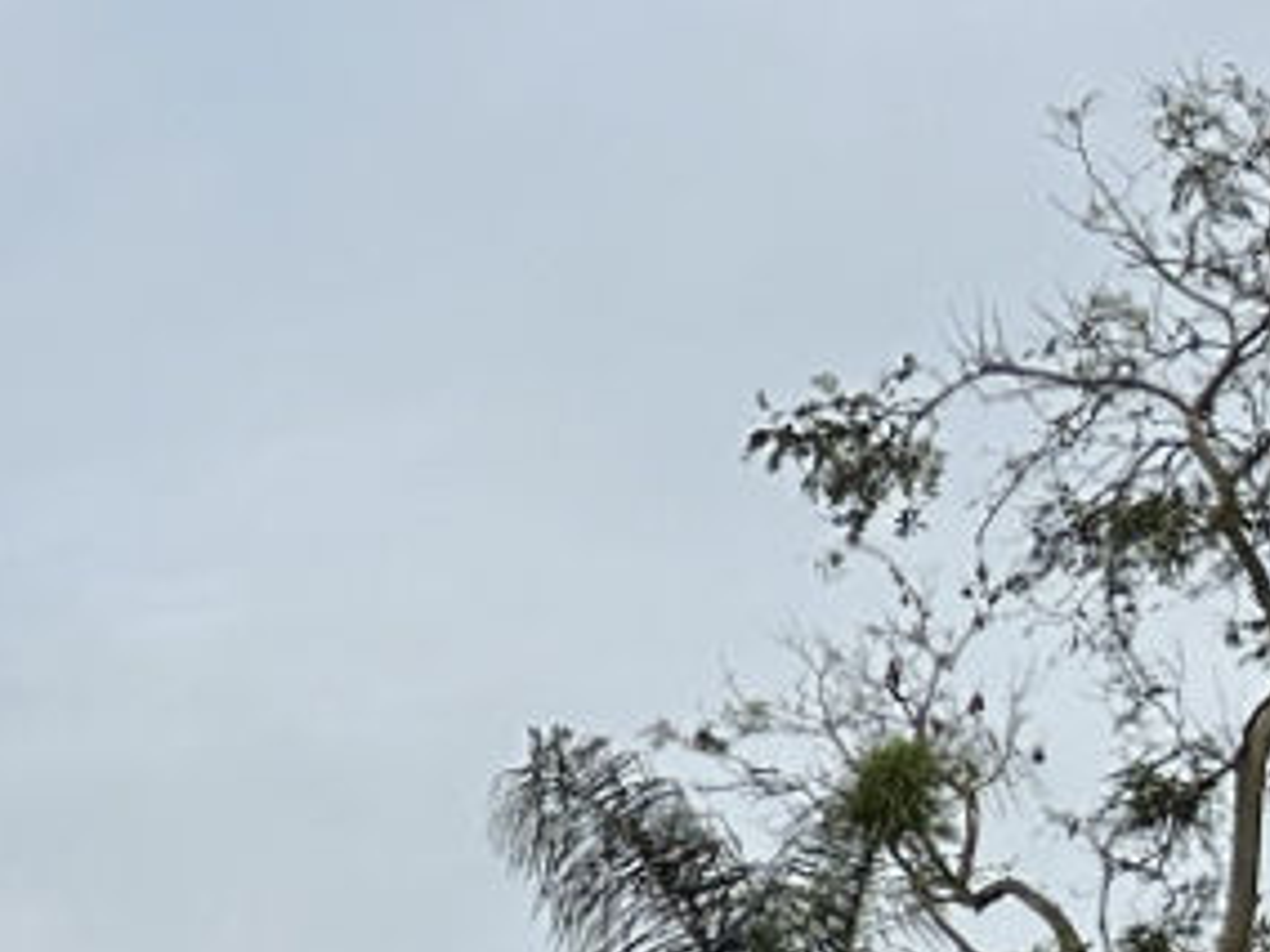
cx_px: -2231
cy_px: 1318
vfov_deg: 9.0
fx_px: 5943
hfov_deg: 9.9
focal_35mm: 162
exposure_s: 1/4348
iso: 80
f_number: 1.8
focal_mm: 6.9
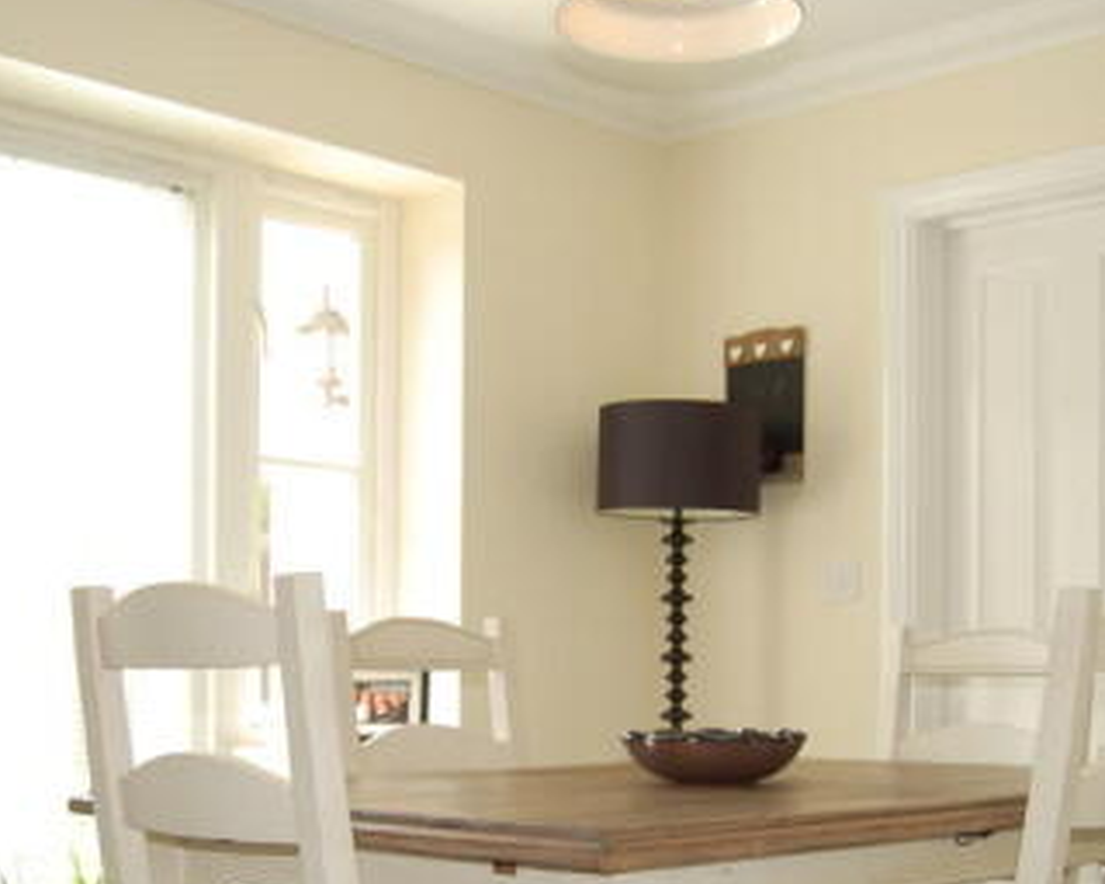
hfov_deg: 36.0
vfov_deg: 28.6
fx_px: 1700
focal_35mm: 52
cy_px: 679
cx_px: 544
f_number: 3.5
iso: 200
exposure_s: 1/125
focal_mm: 18
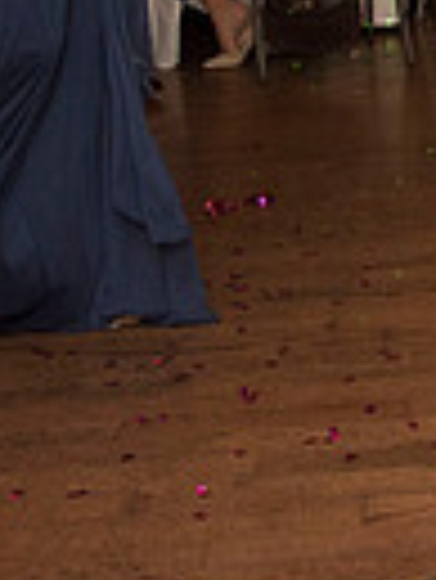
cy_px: -254
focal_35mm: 104
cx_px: 724
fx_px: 1744
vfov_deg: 17.3
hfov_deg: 13.2
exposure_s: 1/200
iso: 2000
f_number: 4
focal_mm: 24
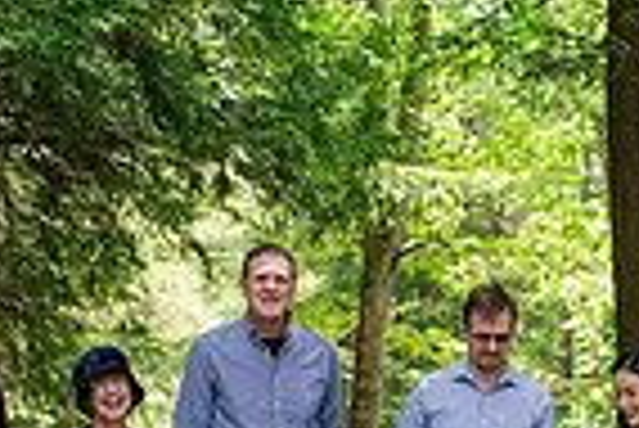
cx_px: 418
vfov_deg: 9.2
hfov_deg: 13.7
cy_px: 424
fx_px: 2647
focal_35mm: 149
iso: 640
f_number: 8
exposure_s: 1/200
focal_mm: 35
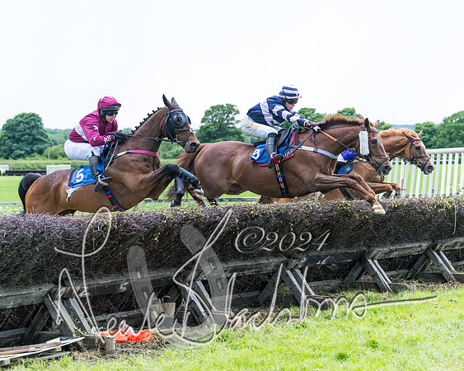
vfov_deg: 19.1
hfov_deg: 23.8
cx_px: 210
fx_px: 1101
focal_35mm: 80
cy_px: 186
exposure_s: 1/1600
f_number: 4
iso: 2000
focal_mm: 70
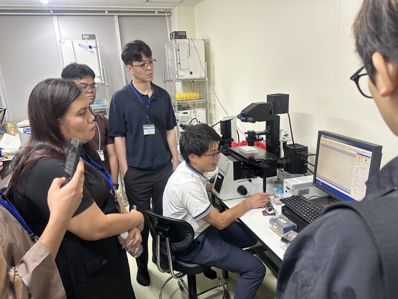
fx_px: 276
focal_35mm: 24
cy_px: 150
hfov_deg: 71.6
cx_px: 199
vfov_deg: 56.8
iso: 160
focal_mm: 6.86
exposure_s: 1/60
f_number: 1.78
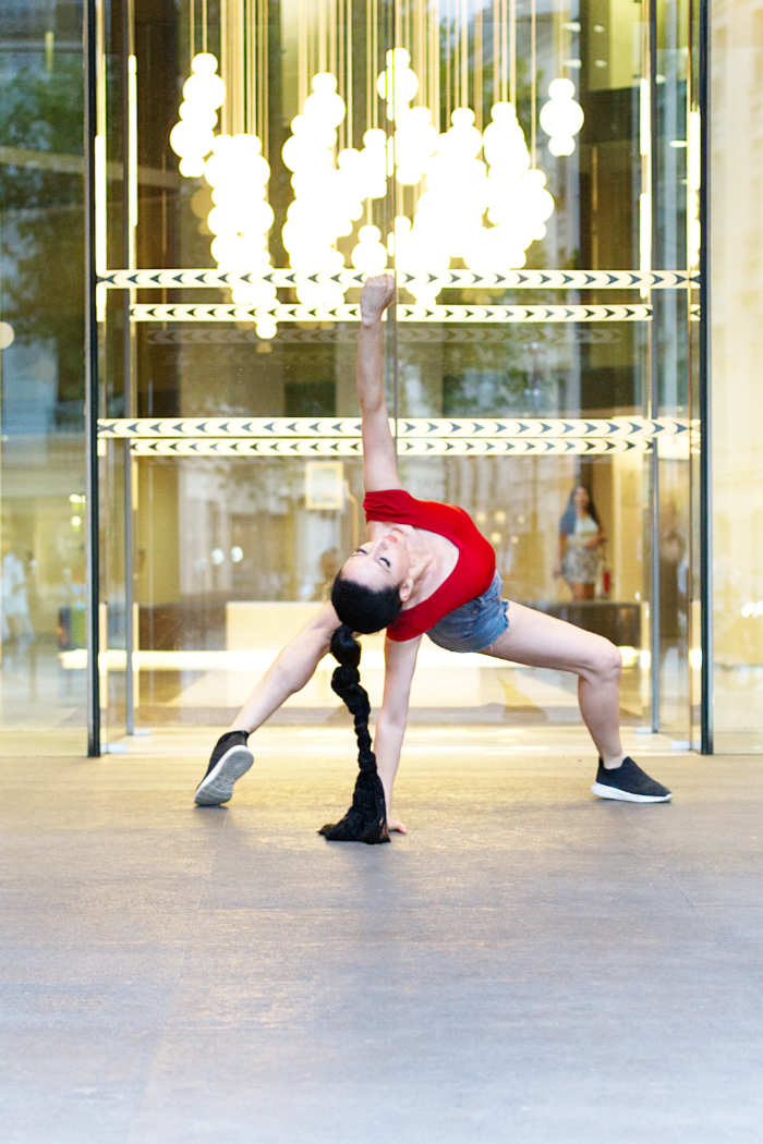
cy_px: 572
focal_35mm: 82
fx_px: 2607
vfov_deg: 24.8
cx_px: 382
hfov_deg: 16.7
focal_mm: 55
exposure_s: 1/320
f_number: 2.8
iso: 800
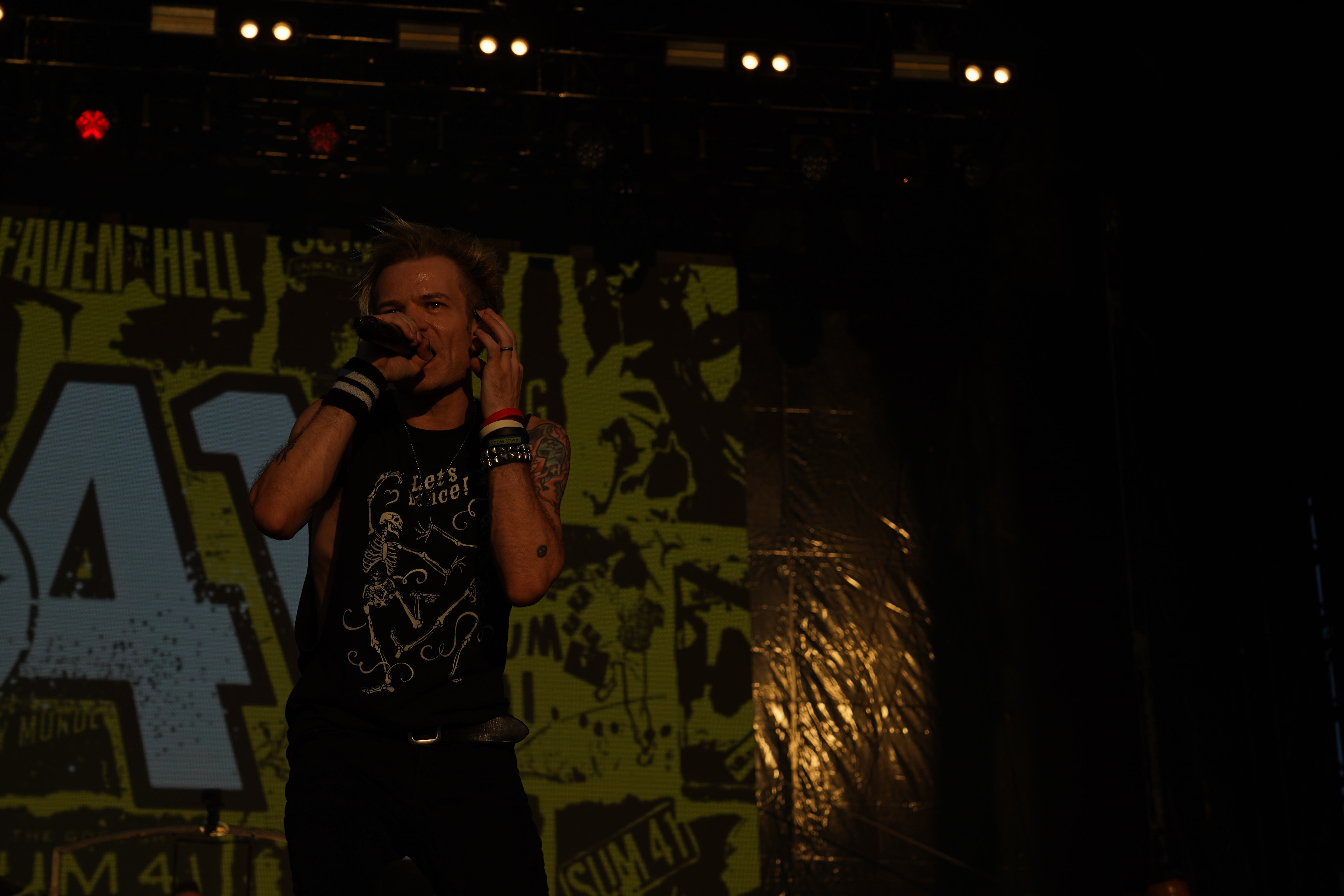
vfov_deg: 18.7
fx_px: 2725
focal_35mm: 73
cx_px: 672
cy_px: 448
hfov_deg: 27.7
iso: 100
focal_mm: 73
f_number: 8
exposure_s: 1/1250
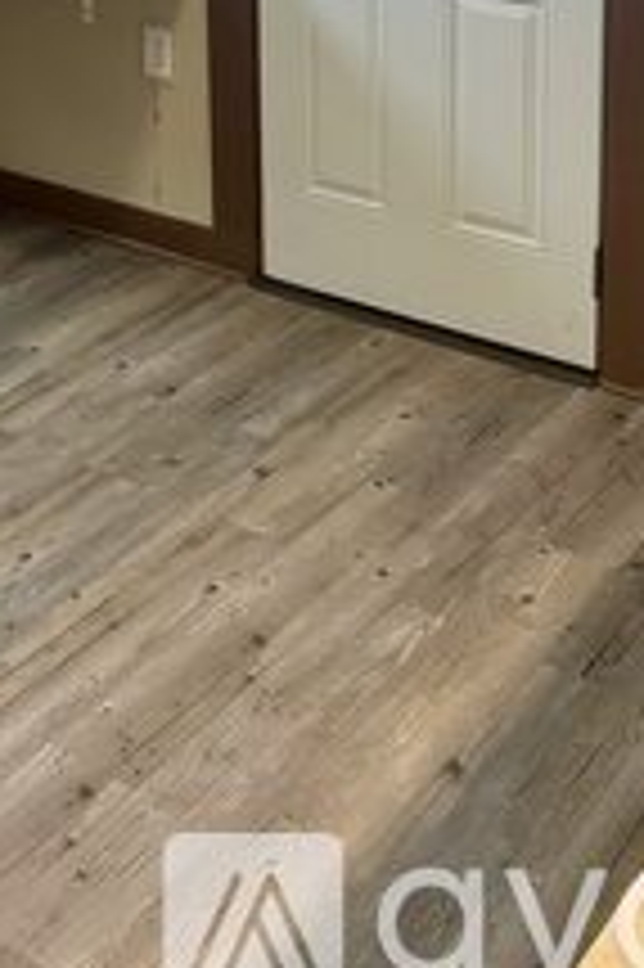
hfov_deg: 21.0
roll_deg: +1.2
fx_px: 1693
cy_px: -113
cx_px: 47
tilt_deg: -7.3
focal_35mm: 63
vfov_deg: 28.7
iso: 160
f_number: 1.5
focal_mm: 5.7
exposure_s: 1/60
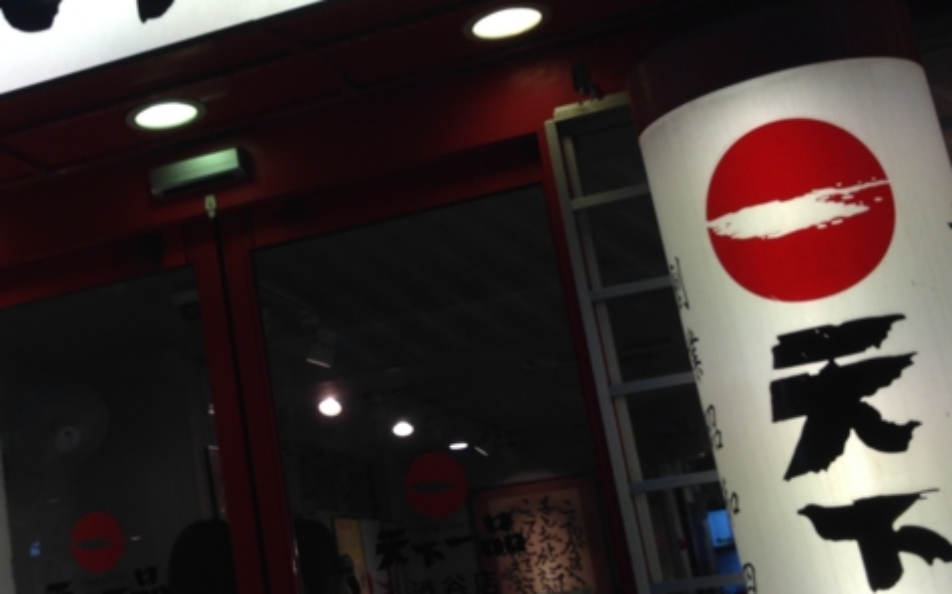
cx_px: 229
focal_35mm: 59
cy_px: 293
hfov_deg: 33.8
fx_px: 1530
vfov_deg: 22.0
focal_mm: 4.12
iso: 50
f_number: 2.4
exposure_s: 1/60
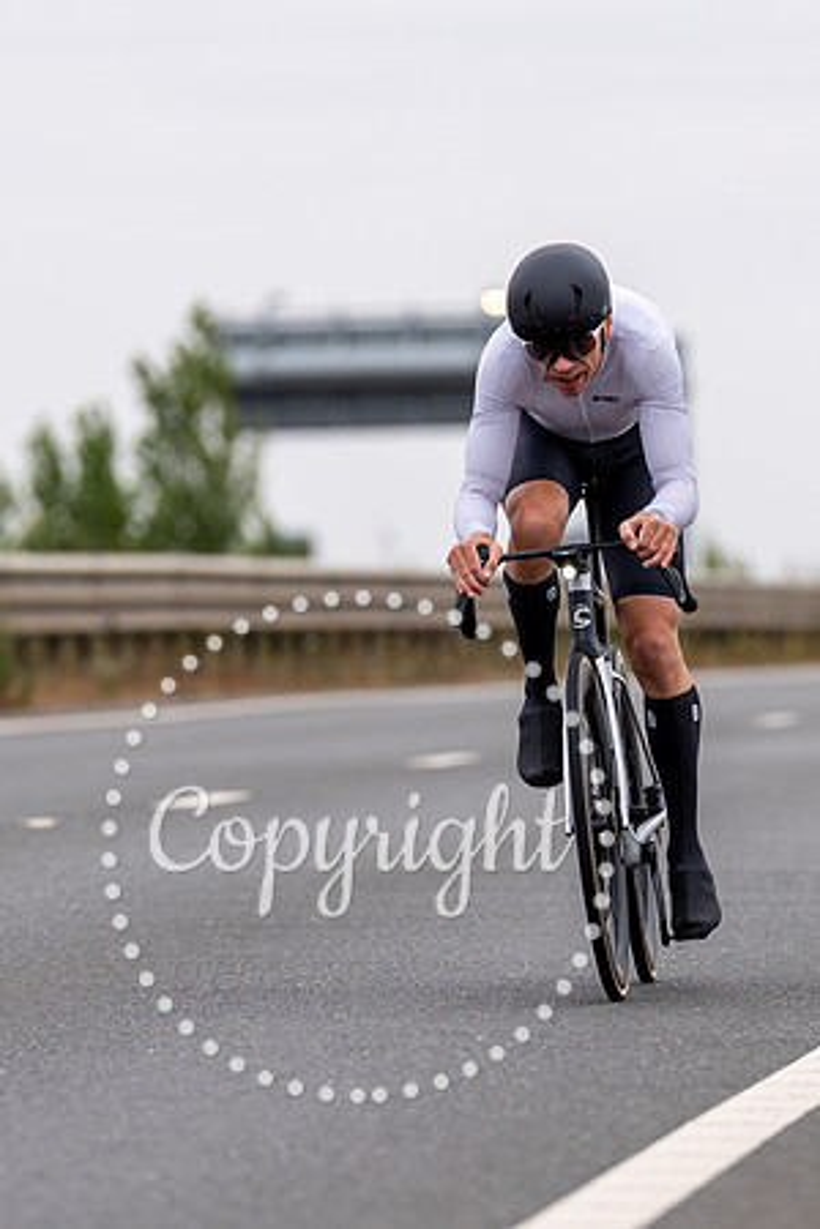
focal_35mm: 424
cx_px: 597
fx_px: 14471
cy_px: 865
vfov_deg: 4.9
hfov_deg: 3.2
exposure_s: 1/800
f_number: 3.5
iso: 100
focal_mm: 200
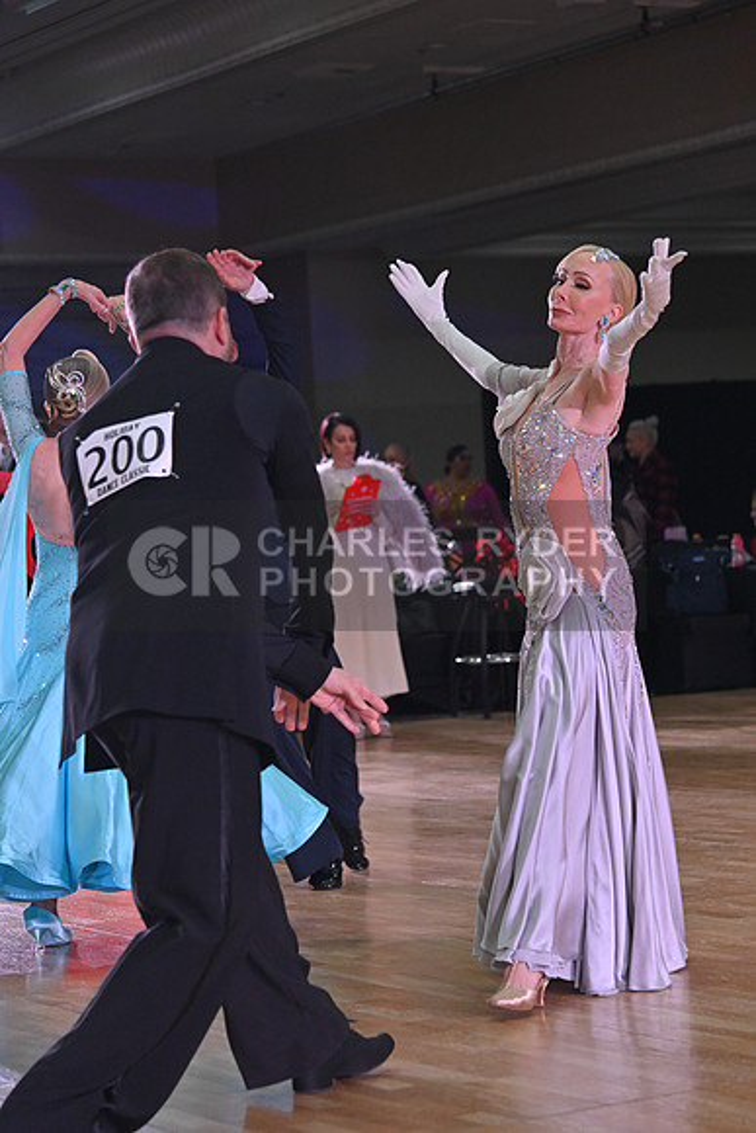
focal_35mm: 98
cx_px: 378
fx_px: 3085
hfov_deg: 14.0
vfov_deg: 20.8
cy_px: 566
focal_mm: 98
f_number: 5
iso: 2500
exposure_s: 1/400
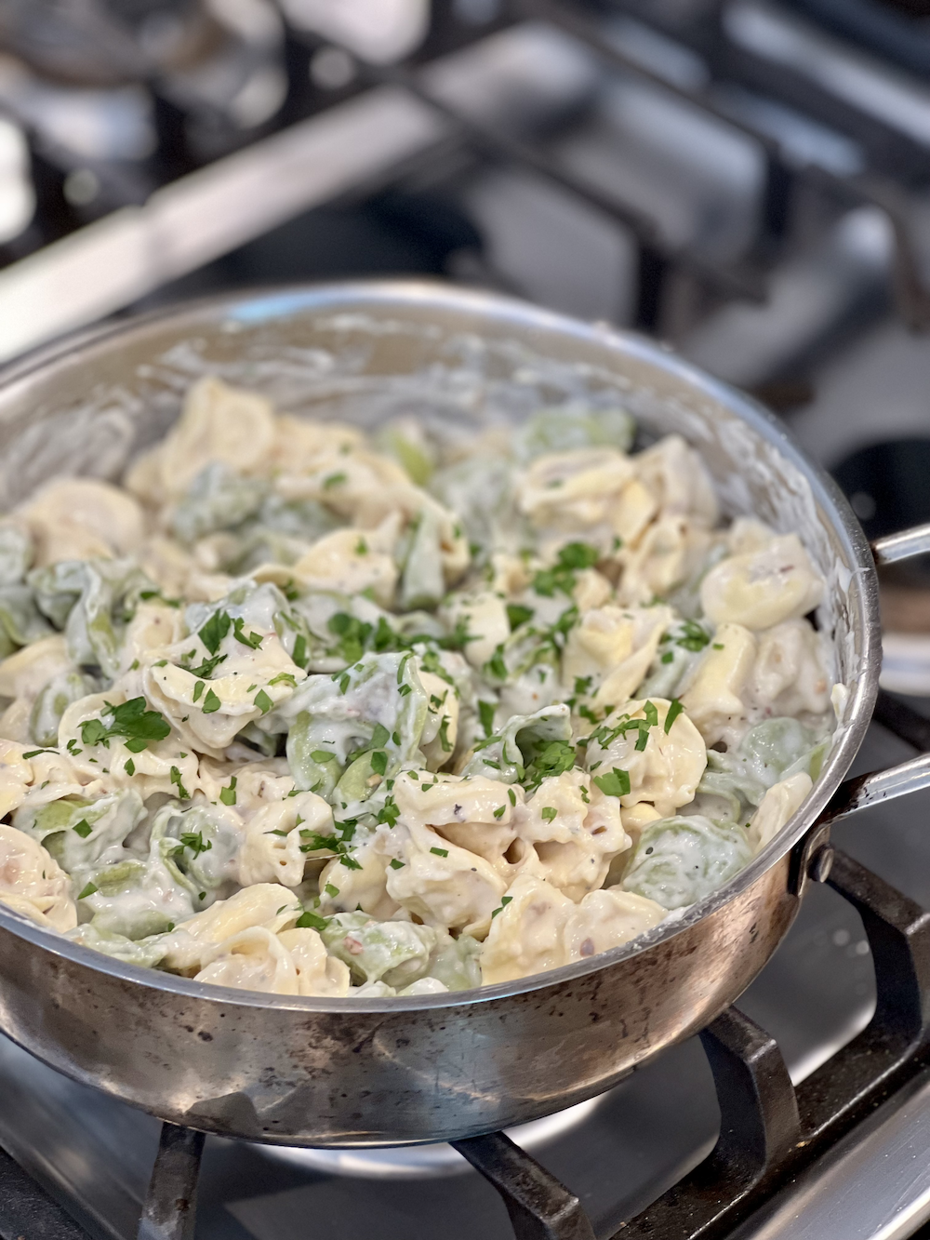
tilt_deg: -43.1
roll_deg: +0.1
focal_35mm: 77
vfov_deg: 25.3
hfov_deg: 19.1
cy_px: 620
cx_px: 465
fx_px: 2758
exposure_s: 1/40
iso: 200
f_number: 2.8
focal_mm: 9
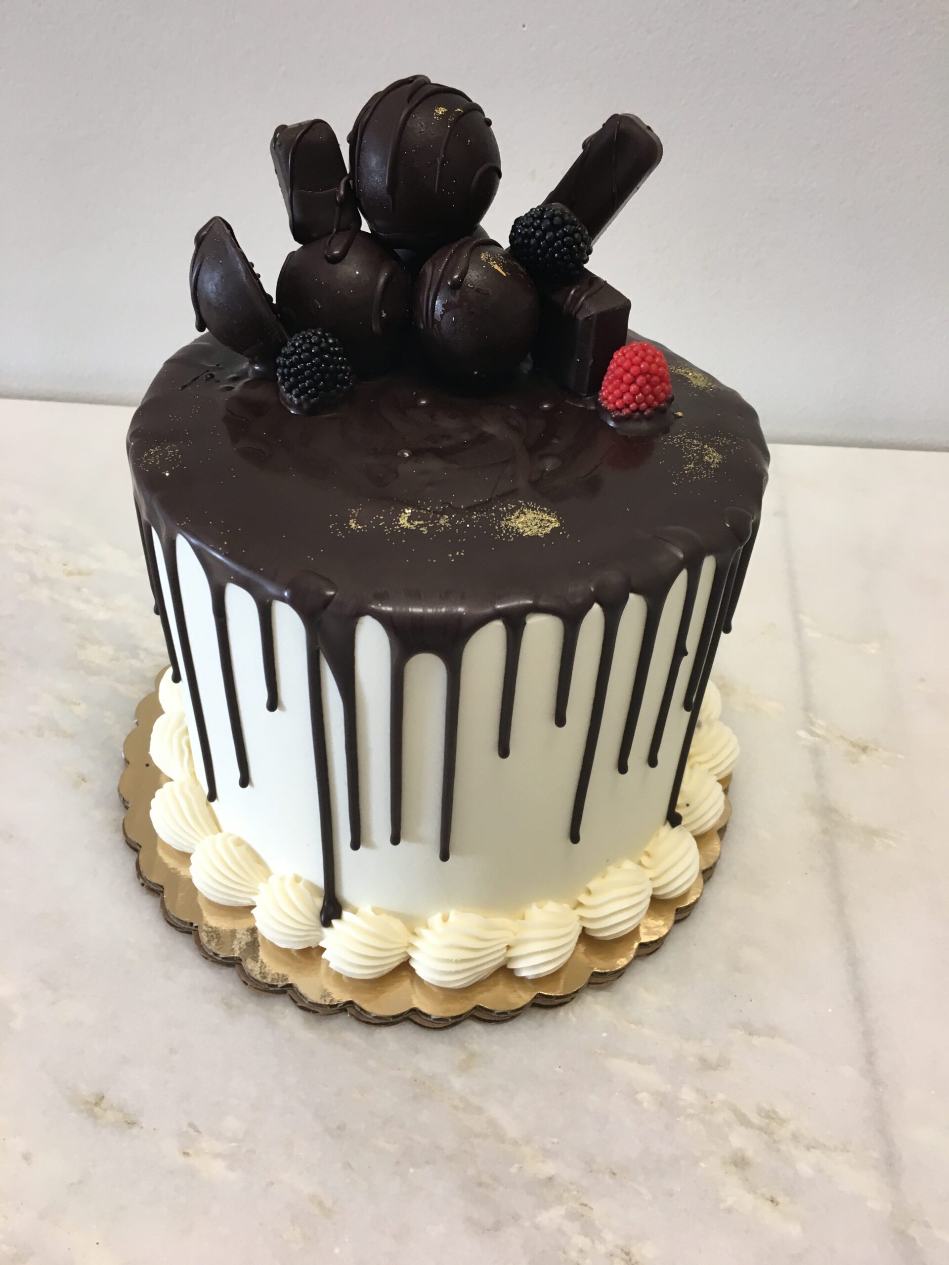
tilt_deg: -37.8
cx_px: 474
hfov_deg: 48.2
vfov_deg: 61.7
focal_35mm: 29
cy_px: 632
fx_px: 1060
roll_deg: +0.4
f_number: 2.2
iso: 64
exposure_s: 1/30
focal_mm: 4.15
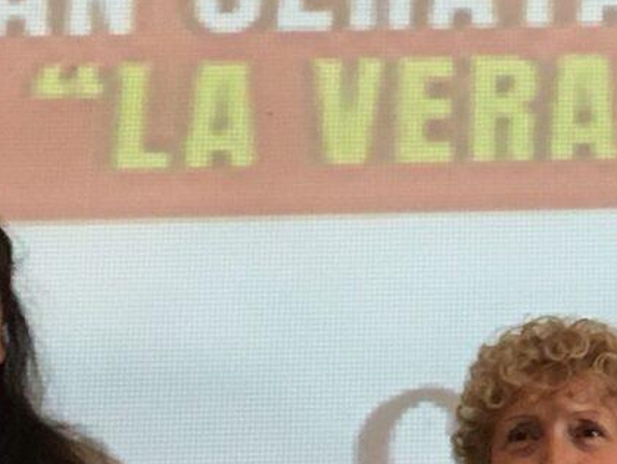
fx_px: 3158
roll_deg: +2.3
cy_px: 43
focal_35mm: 177
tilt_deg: +16.7
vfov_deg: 8.4
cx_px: 1000
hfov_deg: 10.7
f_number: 2.2
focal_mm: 4.15
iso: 200
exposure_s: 1/33
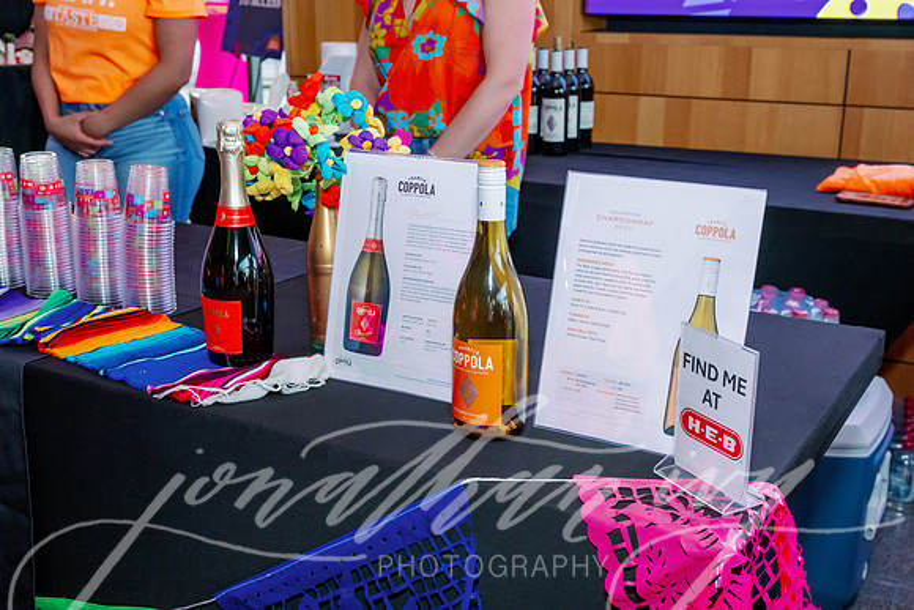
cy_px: 305
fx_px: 1067
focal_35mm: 42
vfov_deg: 31.9
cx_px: 457
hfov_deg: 46.4
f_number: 8
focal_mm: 42
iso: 1250
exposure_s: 1/200
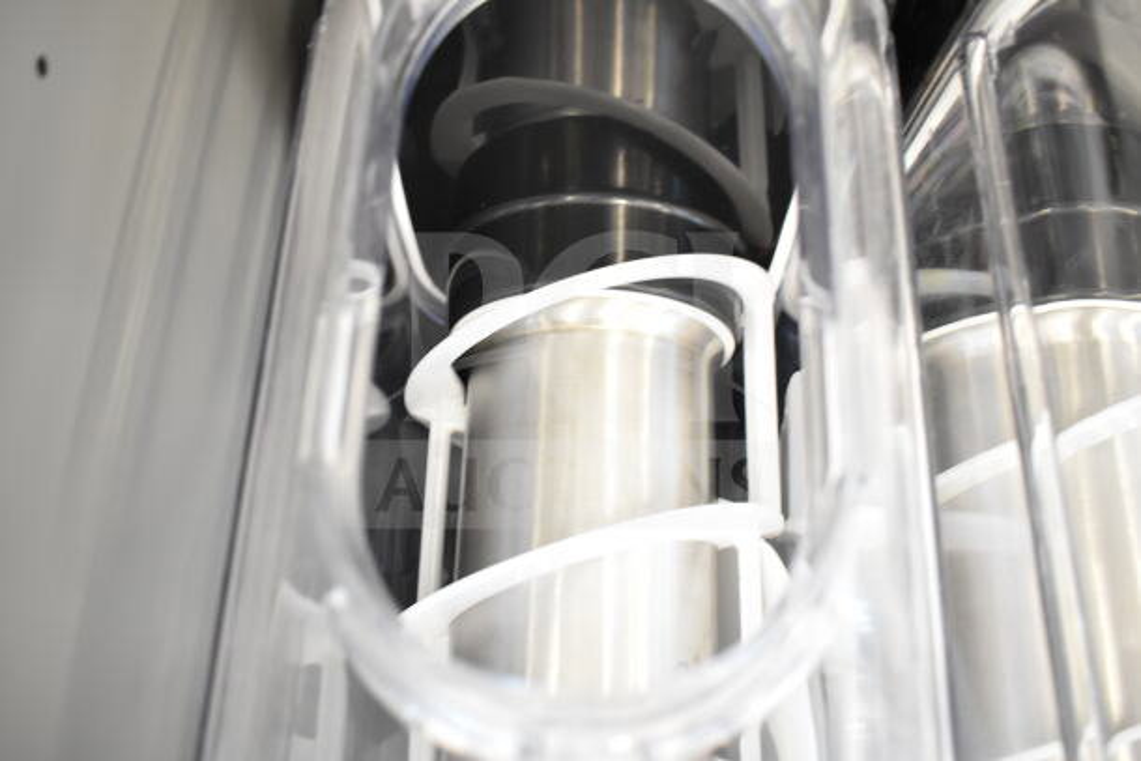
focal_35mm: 32
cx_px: 570
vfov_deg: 41.7
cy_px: 380
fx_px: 999
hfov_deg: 59.5
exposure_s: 1/40
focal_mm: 21
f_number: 3.8
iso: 1600
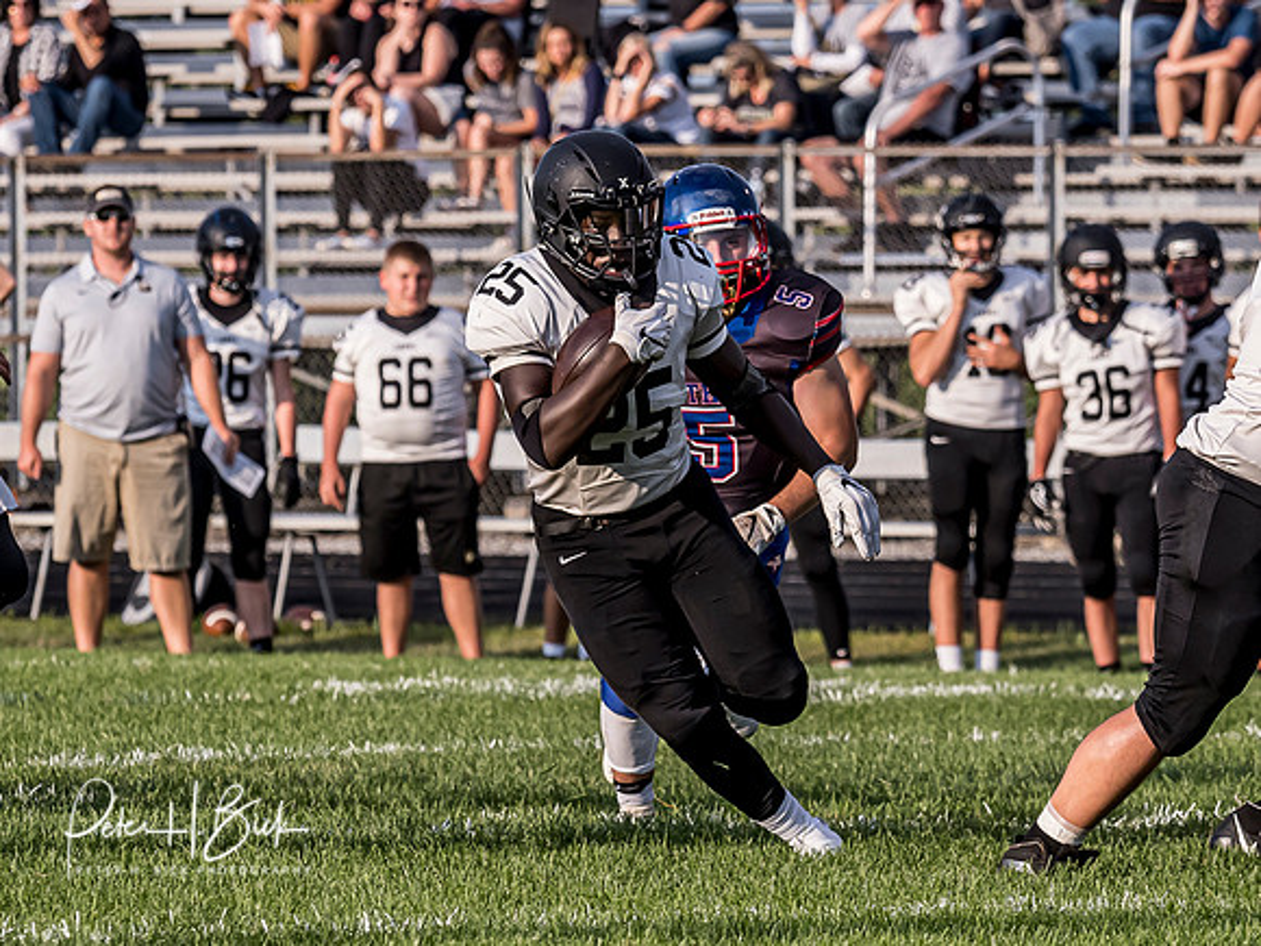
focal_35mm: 488
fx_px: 17766
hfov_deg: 4.1
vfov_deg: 3.0
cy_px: 444
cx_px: 577
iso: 320
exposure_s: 1/1600
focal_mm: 135
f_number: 4.5
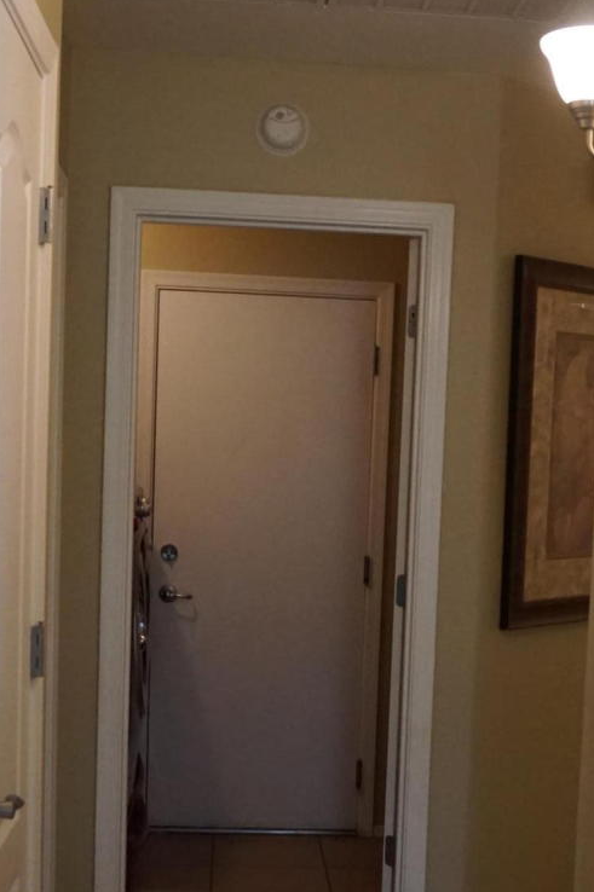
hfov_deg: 20.8
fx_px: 1611
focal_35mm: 65
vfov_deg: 30.5
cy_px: 661
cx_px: 374
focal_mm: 16
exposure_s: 1/160
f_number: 3.5
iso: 2000
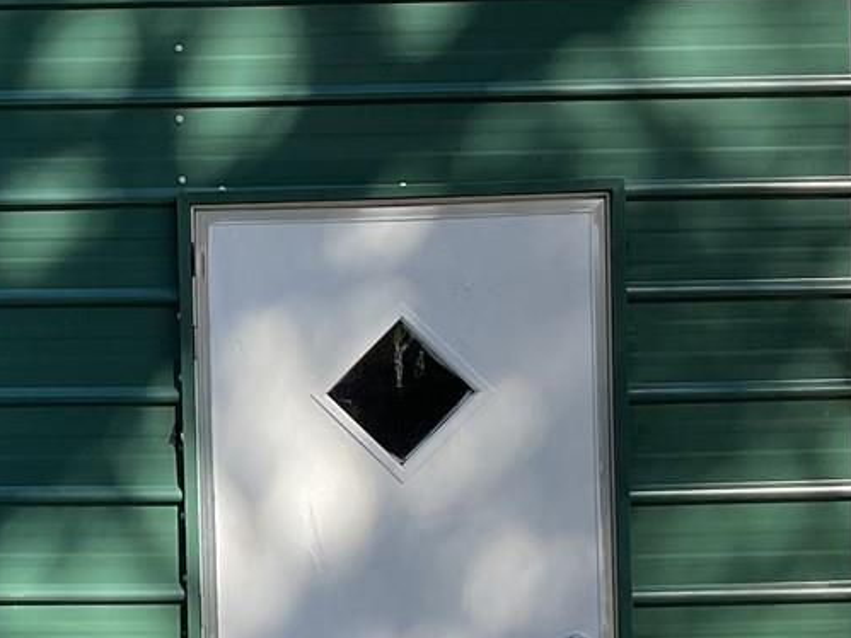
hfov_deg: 20.2
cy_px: 406
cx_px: -72
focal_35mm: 93
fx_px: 2286
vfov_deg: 15.9
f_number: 1.8
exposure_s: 1/419
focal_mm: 3
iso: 16
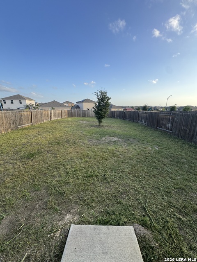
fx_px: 106
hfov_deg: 85.7
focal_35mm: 14
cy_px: 131
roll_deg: -0.1
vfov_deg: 102.1
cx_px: 98
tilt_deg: -12.8
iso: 40
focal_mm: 2.22
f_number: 2.2
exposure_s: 1/541
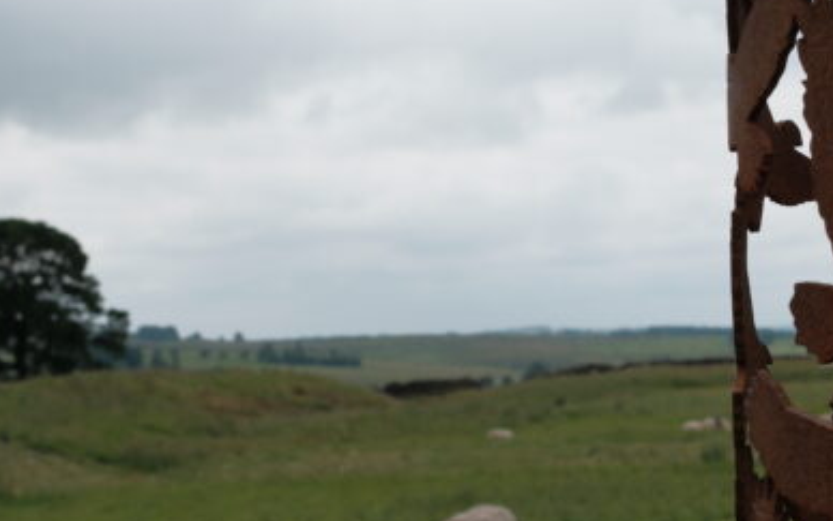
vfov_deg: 15.1
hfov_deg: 24.0
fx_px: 1953
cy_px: 408
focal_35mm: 86
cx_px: 532
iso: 400
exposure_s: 1/2000
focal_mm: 21.2
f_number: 5.6
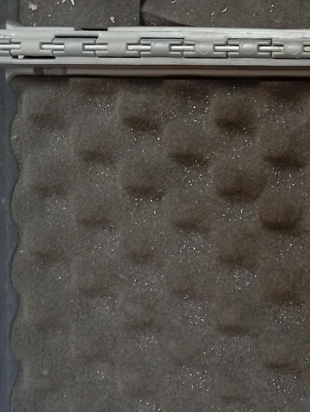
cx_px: 316
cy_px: 144
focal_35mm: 98
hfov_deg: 14.8
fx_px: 1168
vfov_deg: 20.0
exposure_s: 1/33.3
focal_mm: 3.98
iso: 400
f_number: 1.8
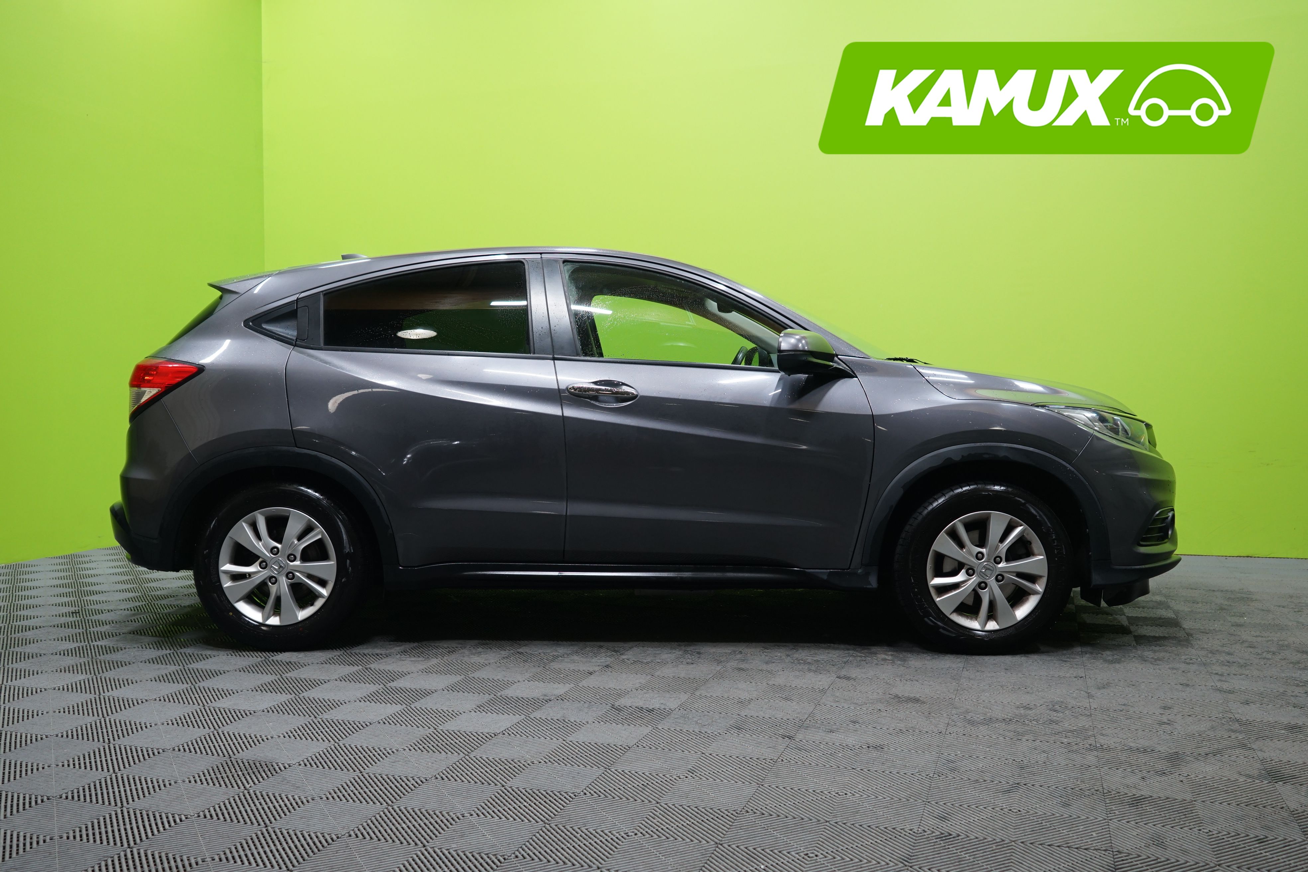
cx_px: 654
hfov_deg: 58.7
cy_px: 436
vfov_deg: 41.1
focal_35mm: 32
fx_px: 1163
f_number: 5
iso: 640
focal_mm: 32
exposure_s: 1/20
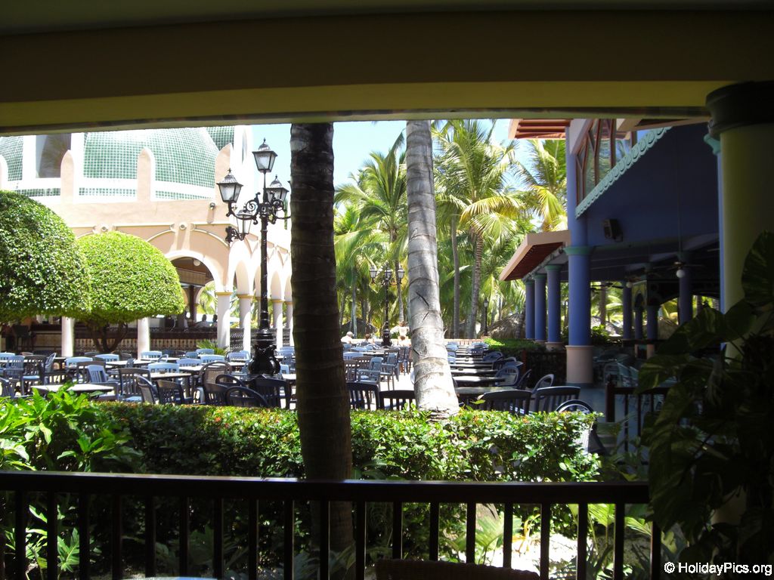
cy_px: 290
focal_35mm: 38
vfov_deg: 37.7
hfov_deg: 49.0
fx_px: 850
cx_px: 387
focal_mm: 6.2
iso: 64
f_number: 2.7
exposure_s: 1/400
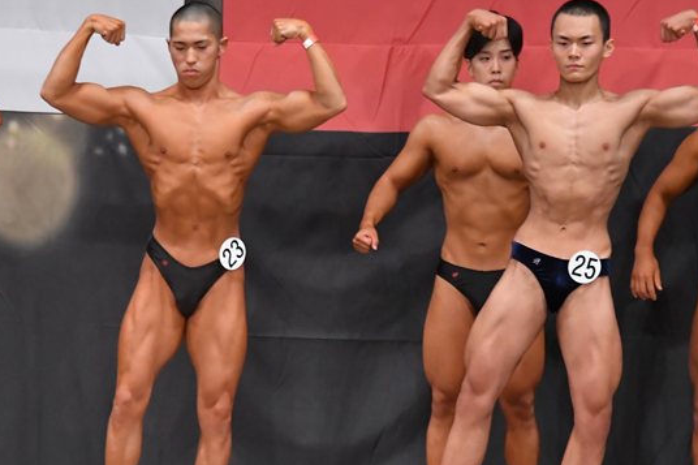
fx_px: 6086
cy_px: 272
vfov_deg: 4.4
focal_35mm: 314
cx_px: 290
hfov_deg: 6.6
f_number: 5.6
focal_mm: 145
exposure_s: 1/400
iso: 5000
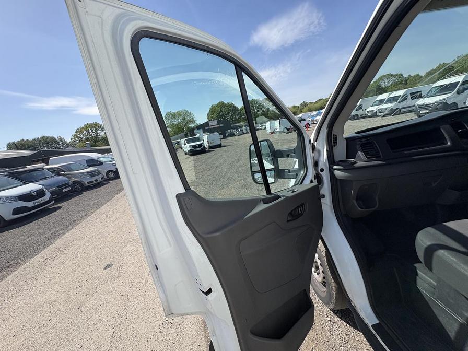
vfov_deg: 85.7
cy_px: 176
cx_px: 234
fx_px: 189
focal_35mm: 14
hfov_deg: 102.1
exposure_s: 1/1034
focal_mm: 2.22
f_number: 2.2
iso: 64
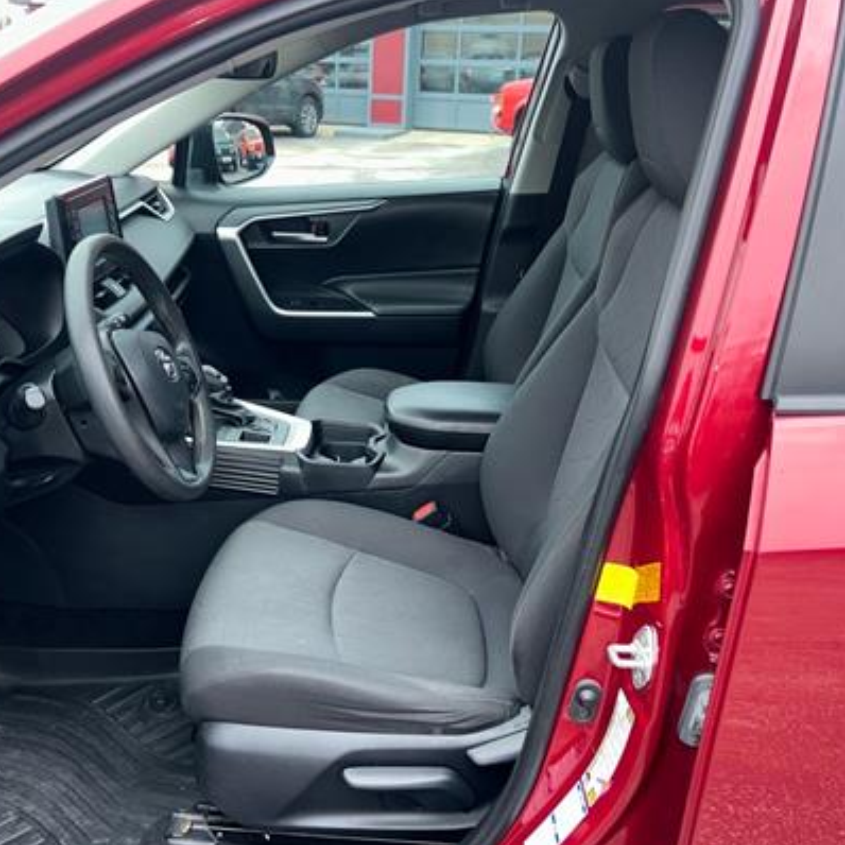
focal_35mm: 37
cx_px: 344
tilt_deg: -20.8
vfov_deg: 44.9
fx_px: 1022
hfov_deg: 44.7
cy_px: 433
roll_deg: -0.9
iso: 32
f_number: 1.5
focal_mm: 5.7
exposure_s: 1/201
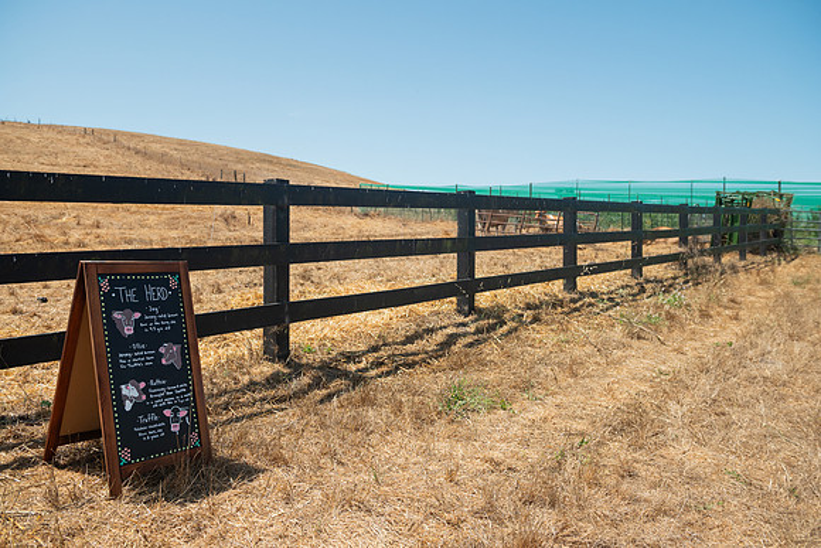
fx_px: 707
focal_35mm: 31
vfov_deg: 42.3
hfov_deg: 60.3
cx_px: 410
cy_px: 274
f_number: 4
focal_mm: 31
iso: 500
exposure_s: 1/4000
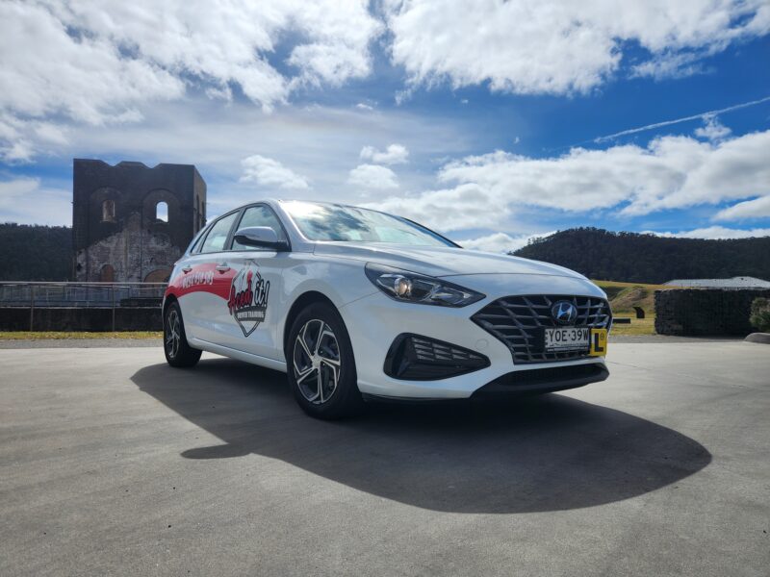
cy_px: 288
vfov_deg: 58.9
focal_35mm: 23
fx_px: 512
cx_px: 385
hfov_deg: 73.9
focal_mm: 5.4
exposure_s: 1/5579
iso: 20
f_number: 1.8
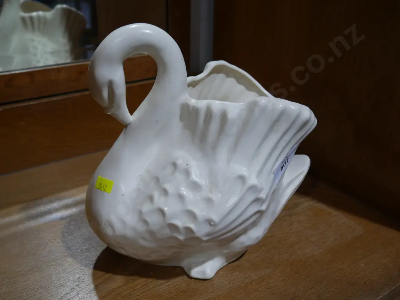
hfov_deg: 49.0
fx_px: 439
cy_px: 150
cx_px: 200
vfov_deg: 37.8
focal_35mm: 38
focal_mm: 19
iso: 200
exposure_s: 1/80
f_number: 4.1
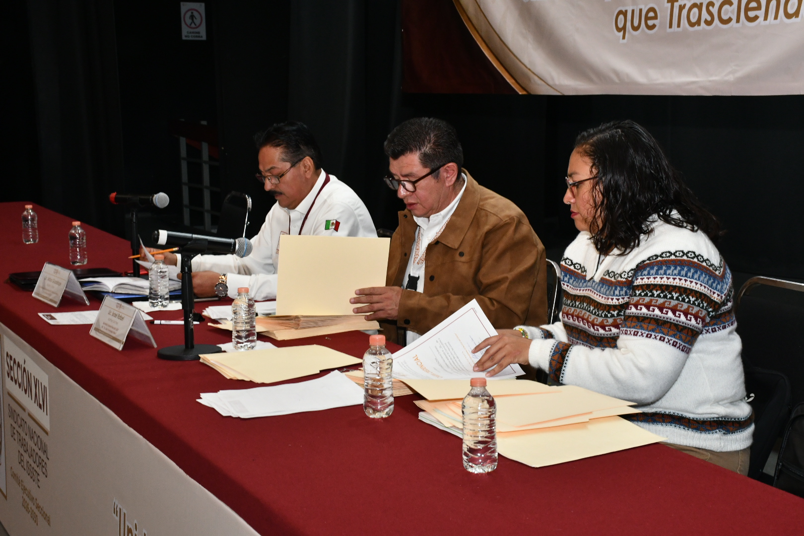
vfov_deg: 22.6
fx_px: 1340
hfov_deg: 33.4
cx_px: 402
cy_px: 268
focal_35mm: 60
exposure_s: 1/40
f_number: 10
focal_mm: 40
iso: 1400
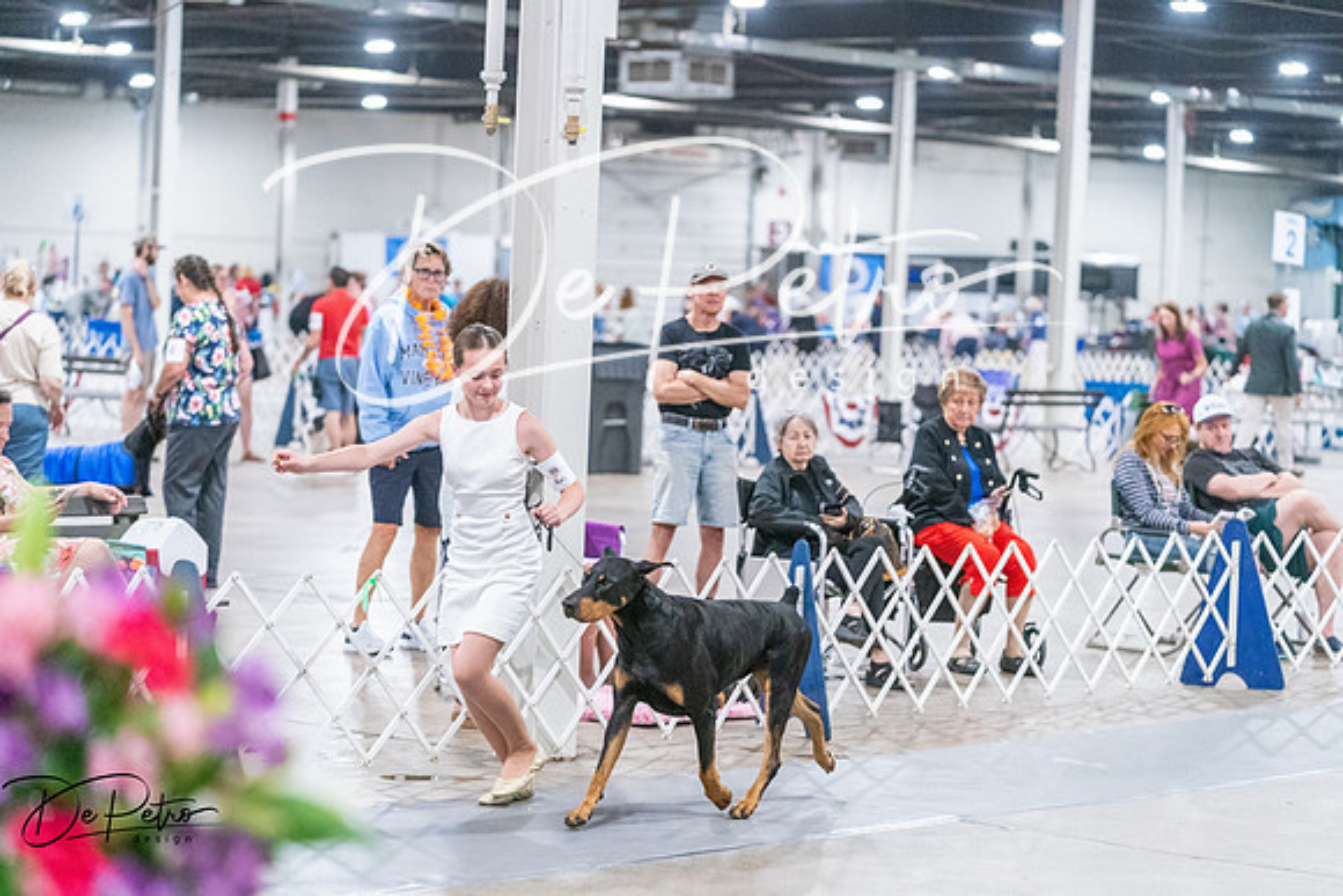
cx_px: 672
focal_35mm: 100
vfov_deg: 13.7
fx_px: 3731
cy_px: 448
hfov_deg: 20.4
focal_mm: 100
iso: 6400
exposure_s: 1/320
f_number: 2.8
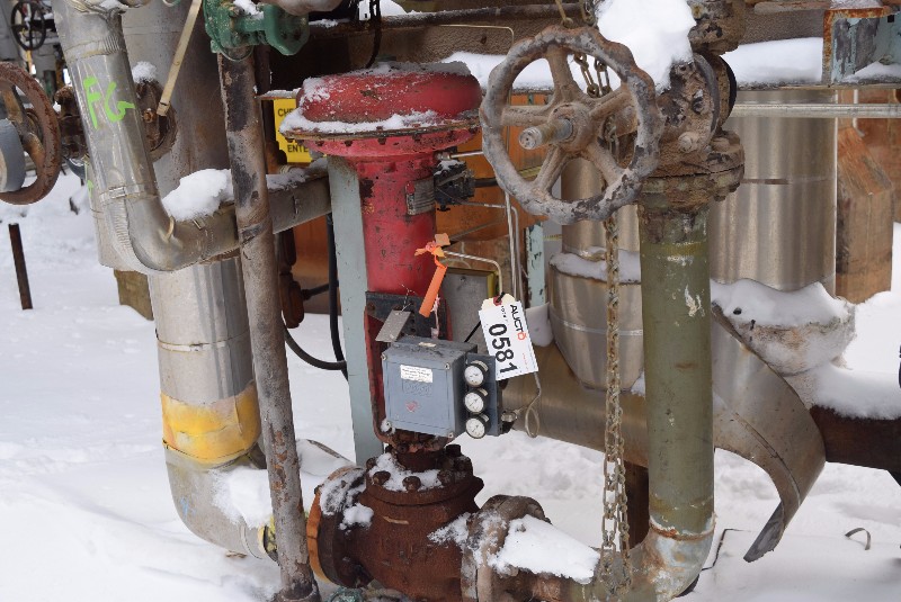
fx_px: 1052
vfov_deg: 32.0
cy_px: 301
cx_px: 450
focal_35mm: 42
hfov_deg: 46.4
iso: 400
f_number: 5.6
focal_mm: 28
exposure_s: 1/125
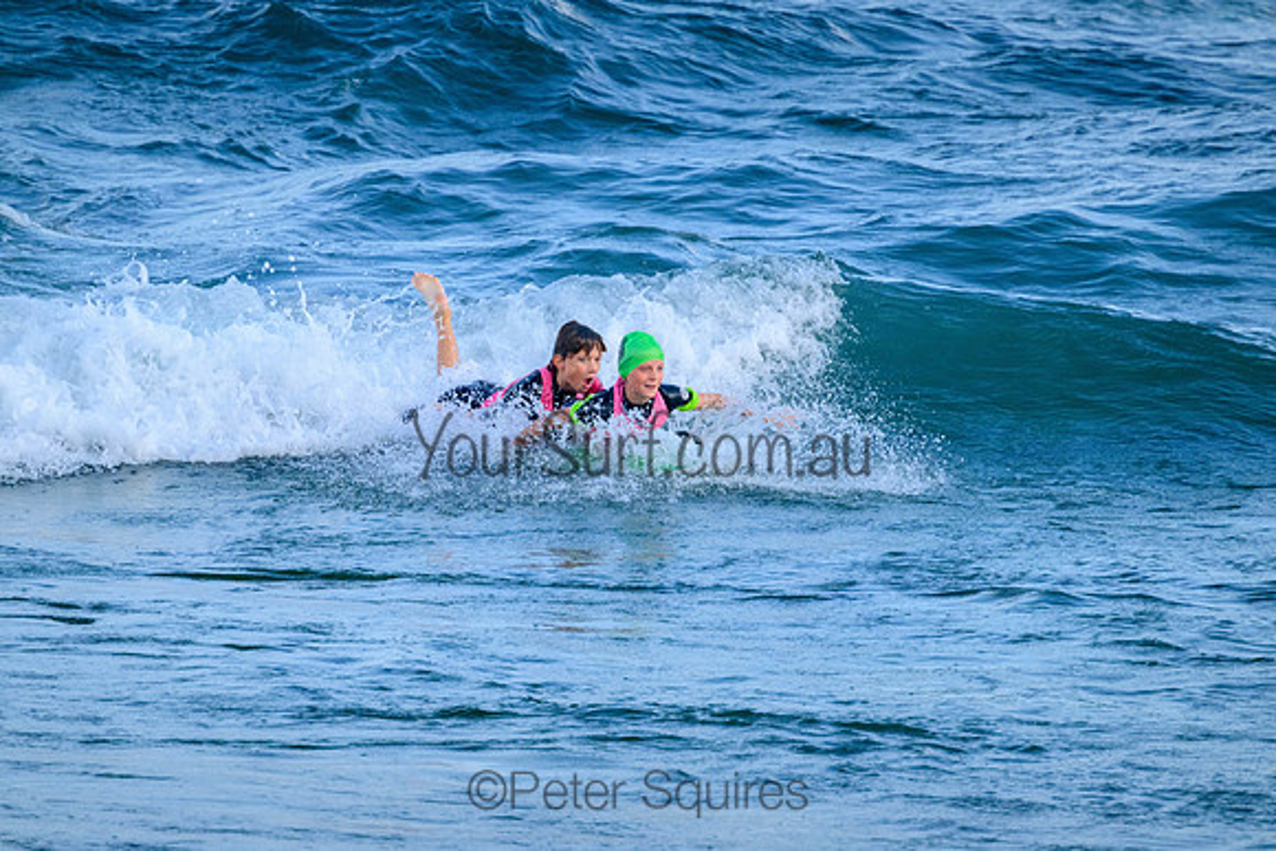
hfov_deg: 2.6
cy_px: 426
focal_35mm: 800
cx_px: 638
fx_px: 28361
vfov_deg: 1.7
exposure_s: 1/2000
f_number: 11
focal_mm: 800
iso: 2800
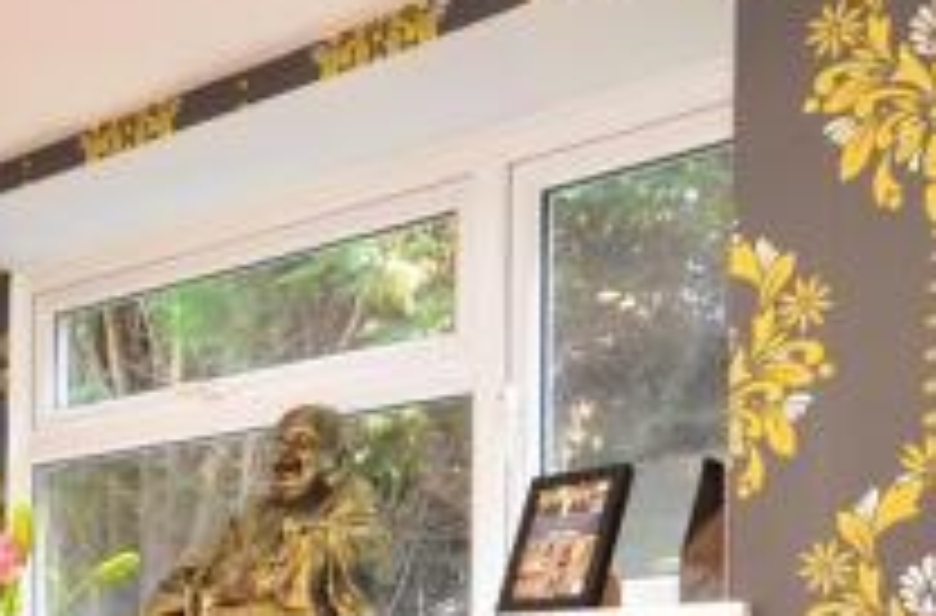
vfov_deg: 20.5
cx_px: 212
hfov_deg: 32.0
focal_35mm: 62
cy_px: 728
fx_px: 1595
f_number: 5
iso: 200
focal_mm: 13
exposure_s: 1/1.6
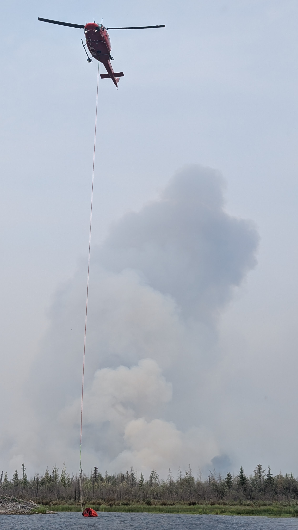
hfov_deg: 22.1
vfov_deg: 38.5
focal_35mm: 54
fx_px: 759
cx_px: 103
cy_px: 265
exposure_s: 1/1883
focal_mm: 6.9
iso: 33
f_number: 1.68
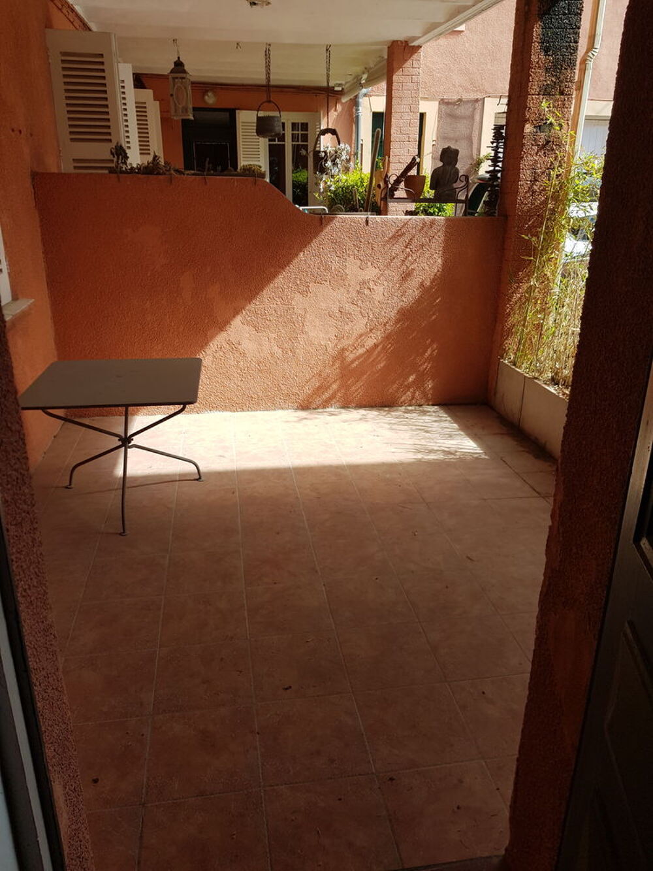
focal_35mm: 26
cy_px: 436
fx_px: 654
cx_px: 326
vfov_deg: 67.3
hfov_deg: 53.1
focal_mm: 4.2
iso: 40
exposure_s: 1/630
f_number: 1.7
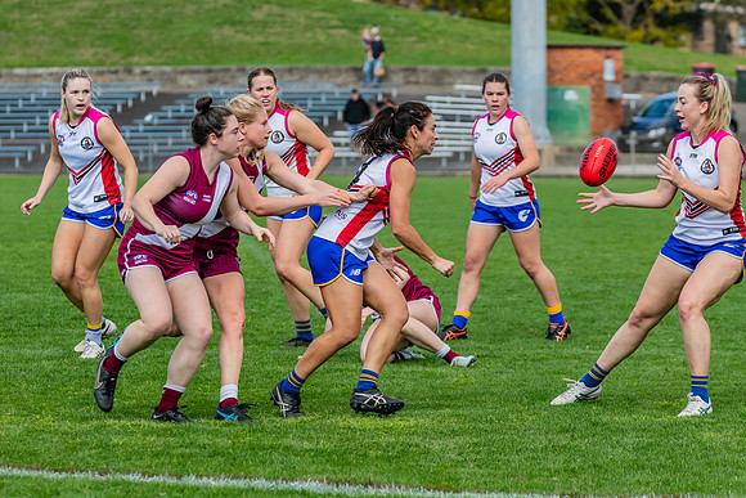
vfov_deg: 6.6
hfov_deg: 9.9
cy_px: 267
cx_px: 343
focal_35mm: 207
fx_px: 4287
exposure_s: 1/1600
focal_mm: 190
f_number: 6.3
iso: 800
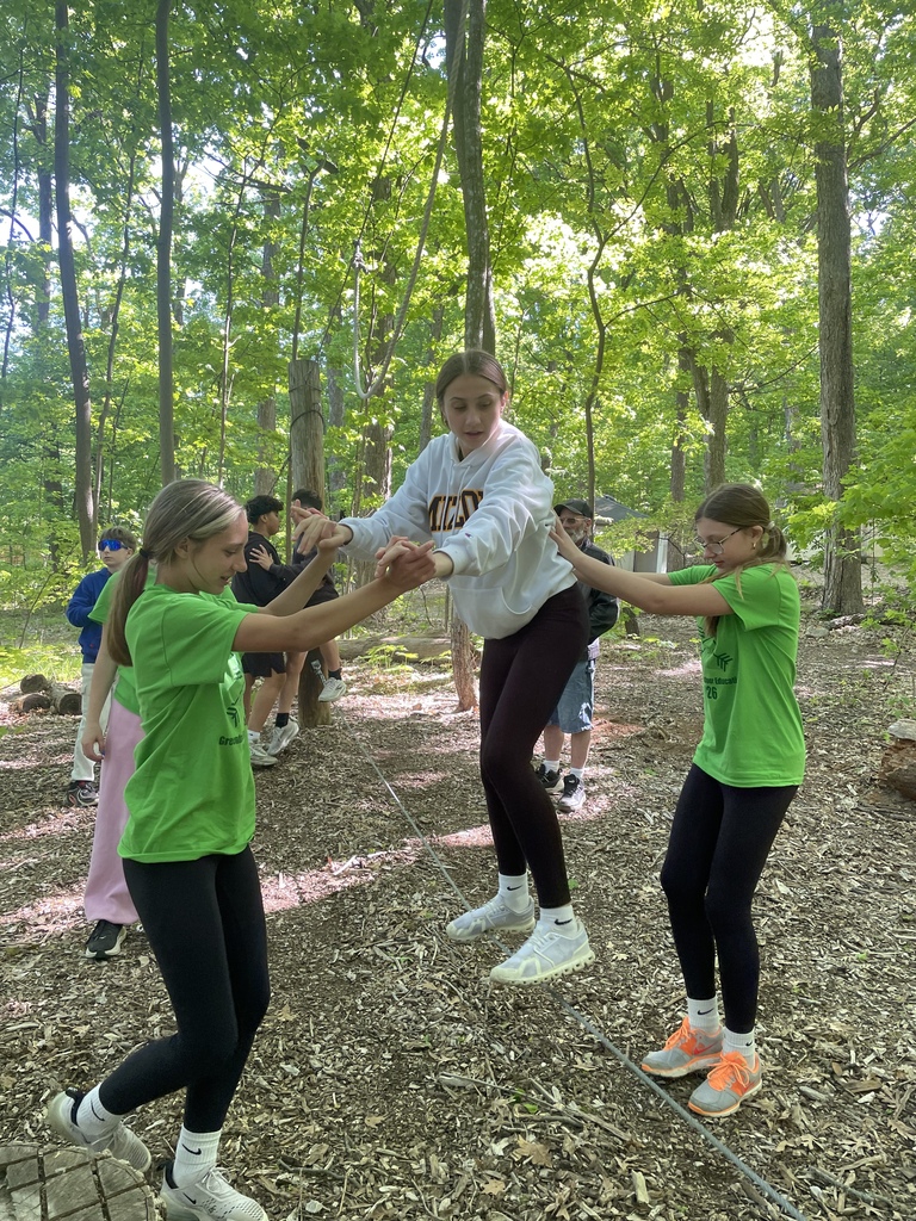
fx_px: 917
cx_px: 458
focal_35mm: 26
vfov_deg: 67.3
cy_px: 610
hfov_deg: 53.1
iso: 80
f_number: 1.6
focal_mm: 4.2
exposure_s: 1/121
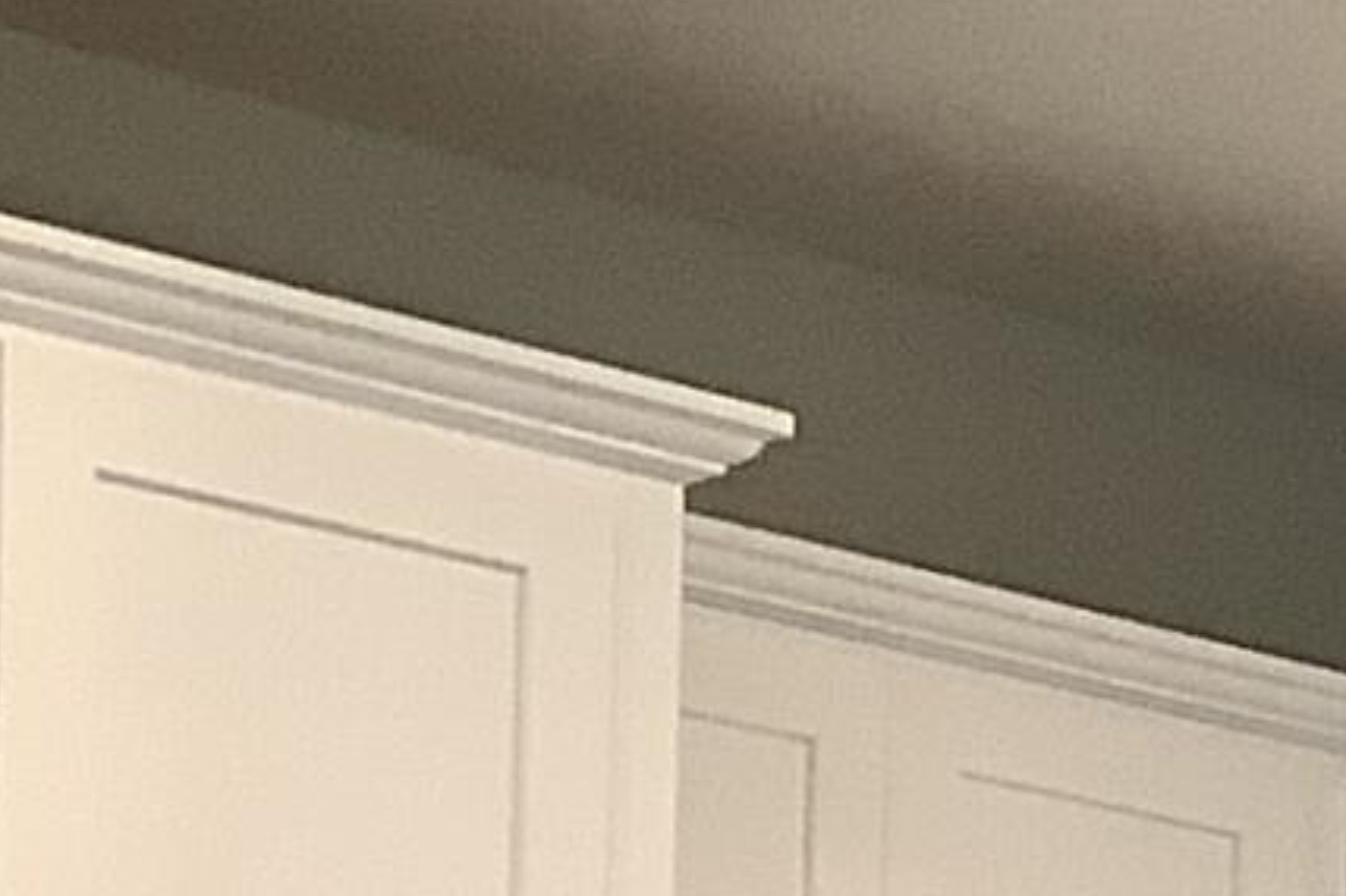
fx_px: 8446
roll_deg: -1.6
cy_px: 2430
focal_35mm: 226
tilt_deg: +0.9
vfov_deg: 5.8
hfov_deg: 8.3
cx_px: 3400
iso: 64
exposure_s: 1/50
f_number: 2.4
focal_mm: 3.3
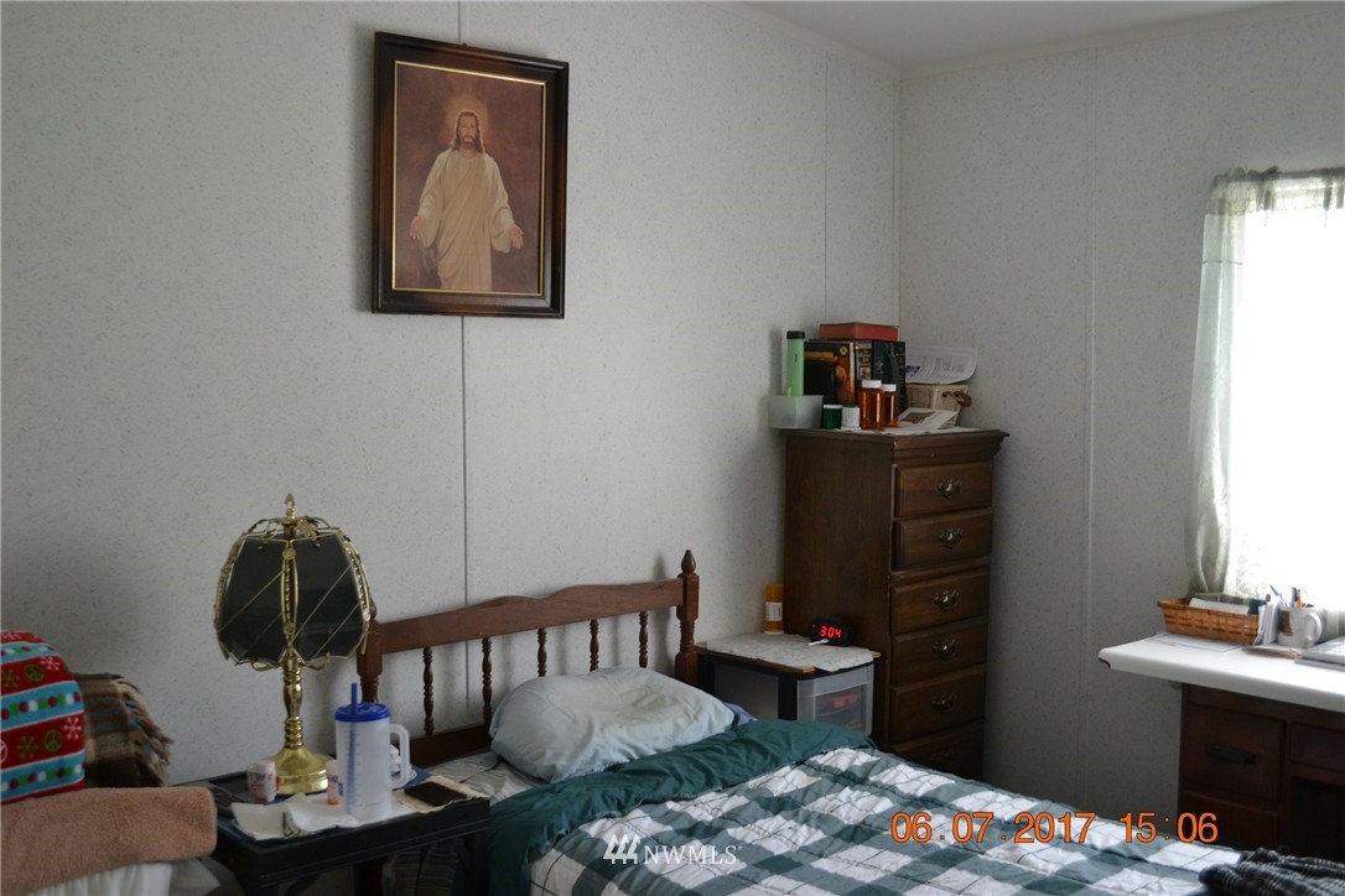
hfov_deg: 53.1
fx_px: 1345
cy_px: 448
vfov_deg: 36.9
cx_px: 672
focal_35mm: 36
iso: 400
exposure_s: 1/40
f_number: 4
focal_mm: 24
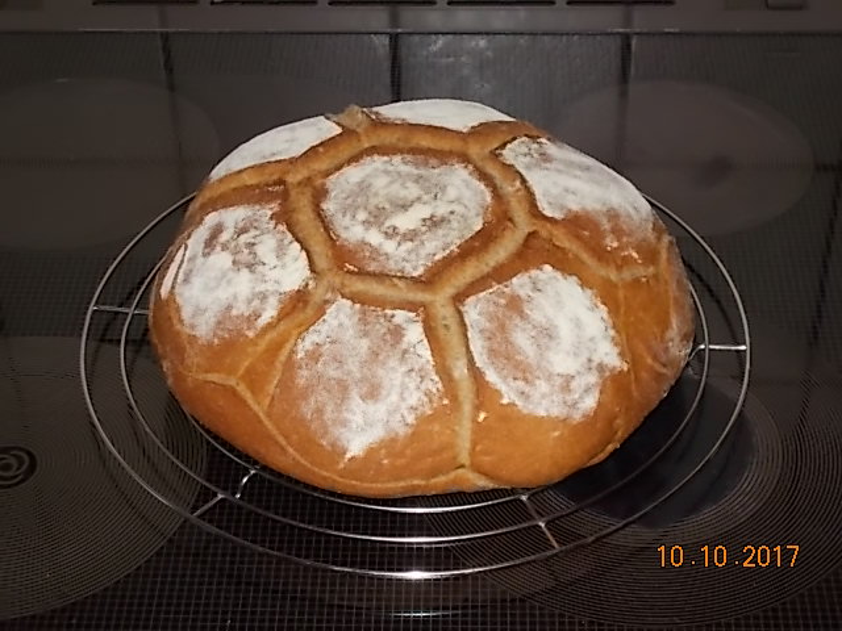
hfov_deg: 25.7
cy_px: 316
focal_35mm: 76
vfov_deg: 19.4
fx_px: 1849
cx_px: 421
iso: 200
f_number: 5.8
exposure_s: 1/60
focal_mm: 13.5
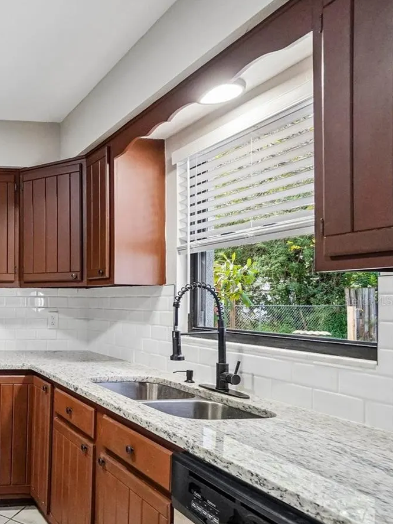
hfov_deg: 39.0
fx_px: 393
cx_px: -77
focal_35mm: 26
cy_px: 301
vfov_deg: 66.9
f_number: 8
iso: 1600
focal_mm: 10
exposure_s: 1/30
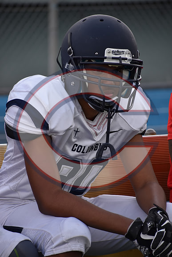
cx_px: 86
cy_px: 128
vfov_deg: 7.0
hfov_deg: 4.7
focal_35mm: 292
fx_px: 2095
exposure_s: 1/1000
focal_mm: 195
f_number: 5.3
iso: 400
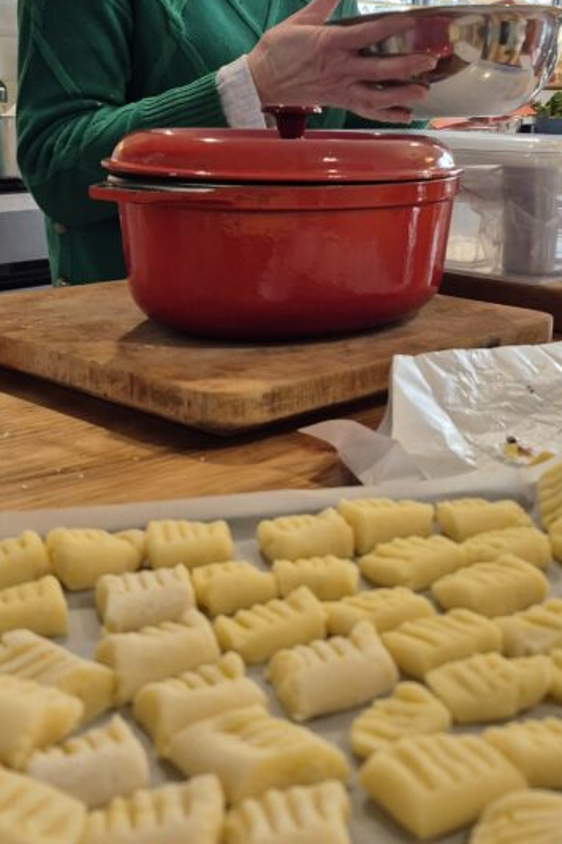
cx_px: 326
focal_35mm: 46
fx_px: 1078
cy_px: 337
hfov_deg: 29.2
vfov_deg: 42.5
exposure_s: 1/100
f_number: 1.8
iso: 100
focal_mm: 5.4
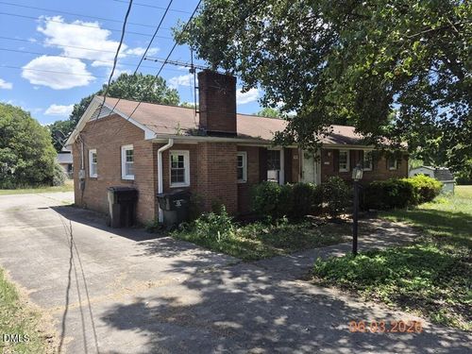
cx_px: 236
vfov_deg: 58.9
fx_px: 314
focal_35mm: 23
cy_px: 177
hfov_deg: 73.9
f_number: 1.8
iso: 25
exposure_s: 1/1232
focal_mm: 5.4
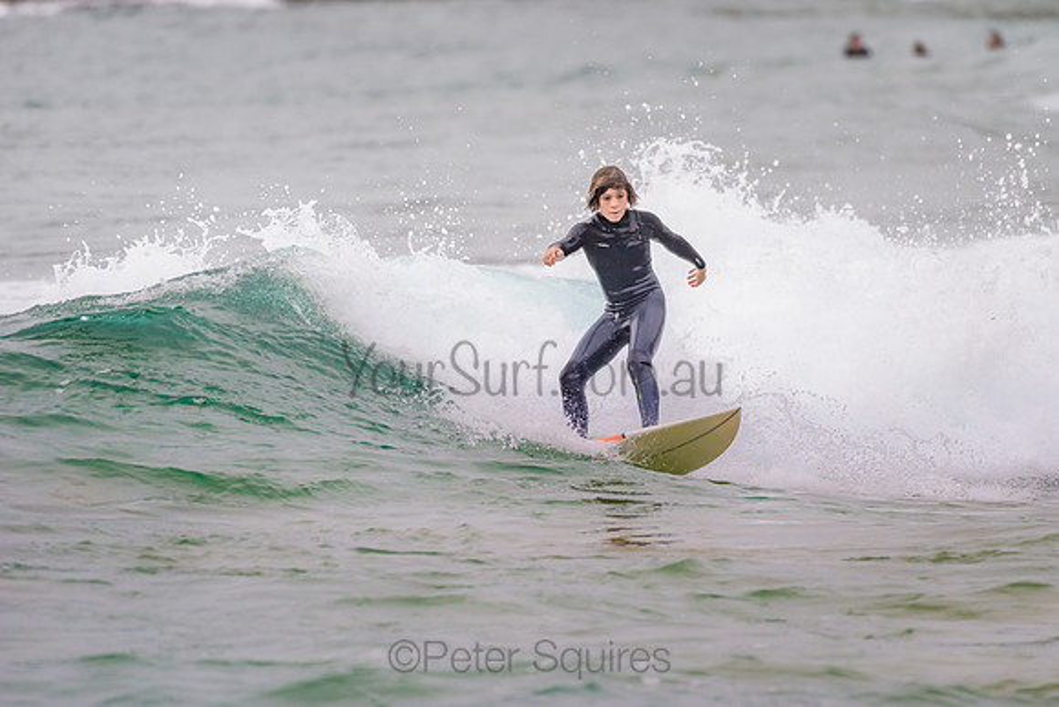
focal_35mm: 613
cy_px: 300
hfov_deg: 3.4
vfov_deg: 2.2
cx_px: 649
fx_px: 18034
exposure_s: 1/800
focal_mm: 500
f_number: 5.6
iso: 360
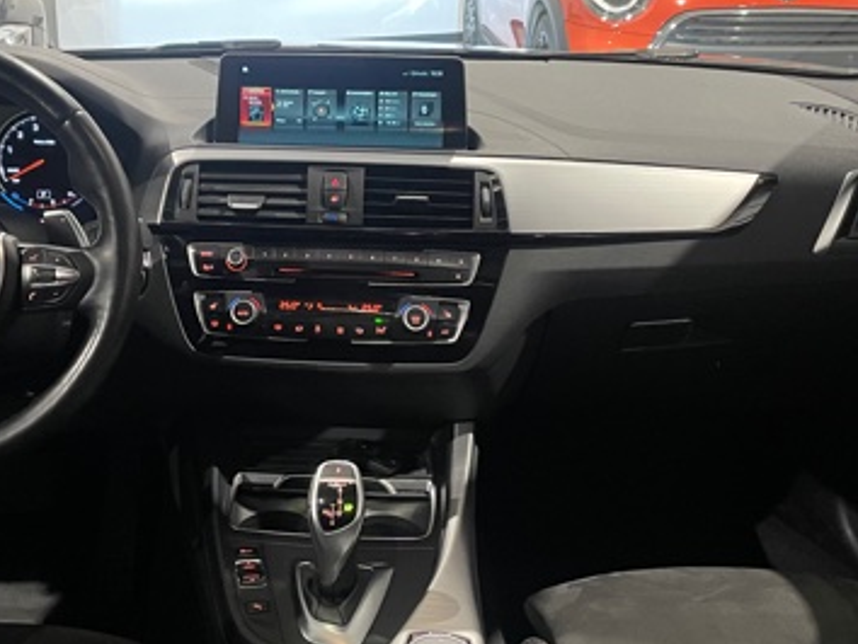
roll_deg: -0.7
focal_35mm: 47
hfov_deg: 40.3
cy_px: 300
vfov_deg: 30.9
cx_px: 356
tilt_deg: -20.7
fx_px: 1166
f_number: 1.6
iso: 500
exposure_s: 1/40
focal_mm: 4.2
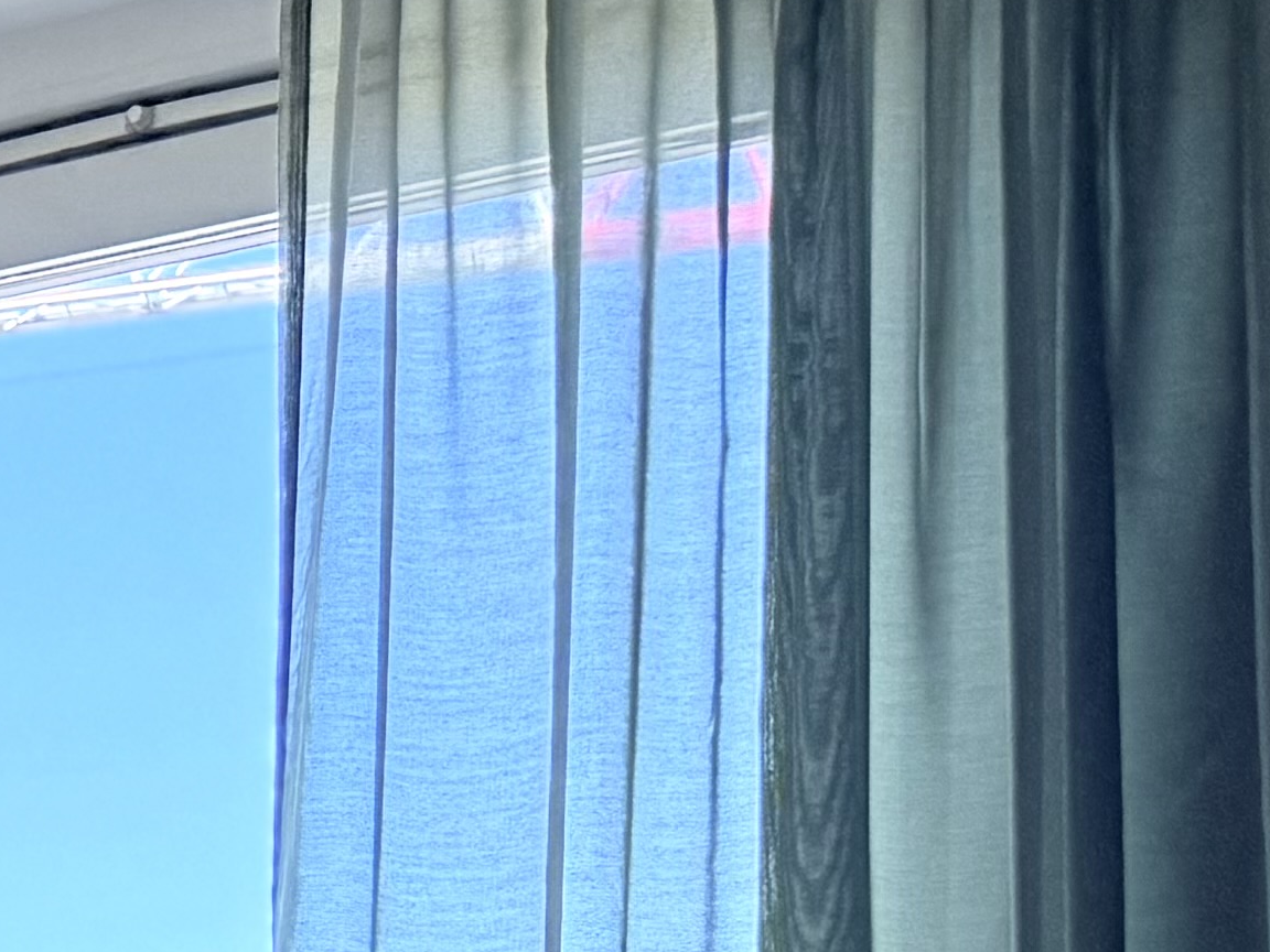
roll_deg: -0.5
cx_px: -1818
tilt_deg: -1.0
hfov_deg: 12.7
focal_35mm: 119
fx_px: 4366
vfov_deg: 11.6
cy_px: 1694
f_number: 1.78
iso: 100
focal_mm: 6.76
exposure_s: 1/355
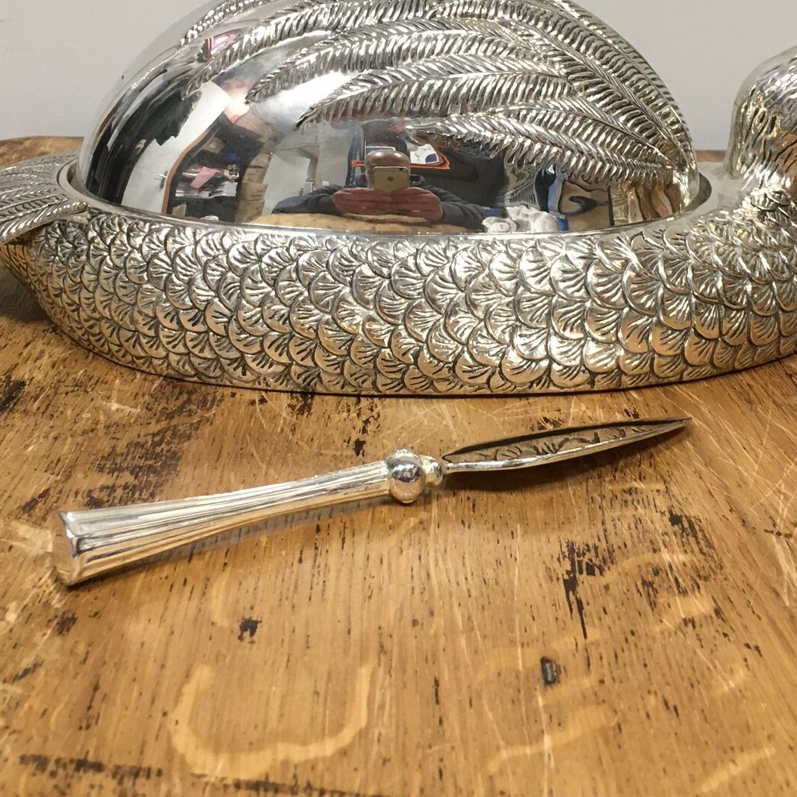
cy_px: 196
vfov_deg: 33.9
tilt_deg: -14.4
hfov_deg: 34.6
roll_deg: -0.2
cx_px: 453
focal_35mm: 49
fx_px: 1276
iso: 125
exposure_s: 1/33
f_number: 2.2
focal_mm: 4.15
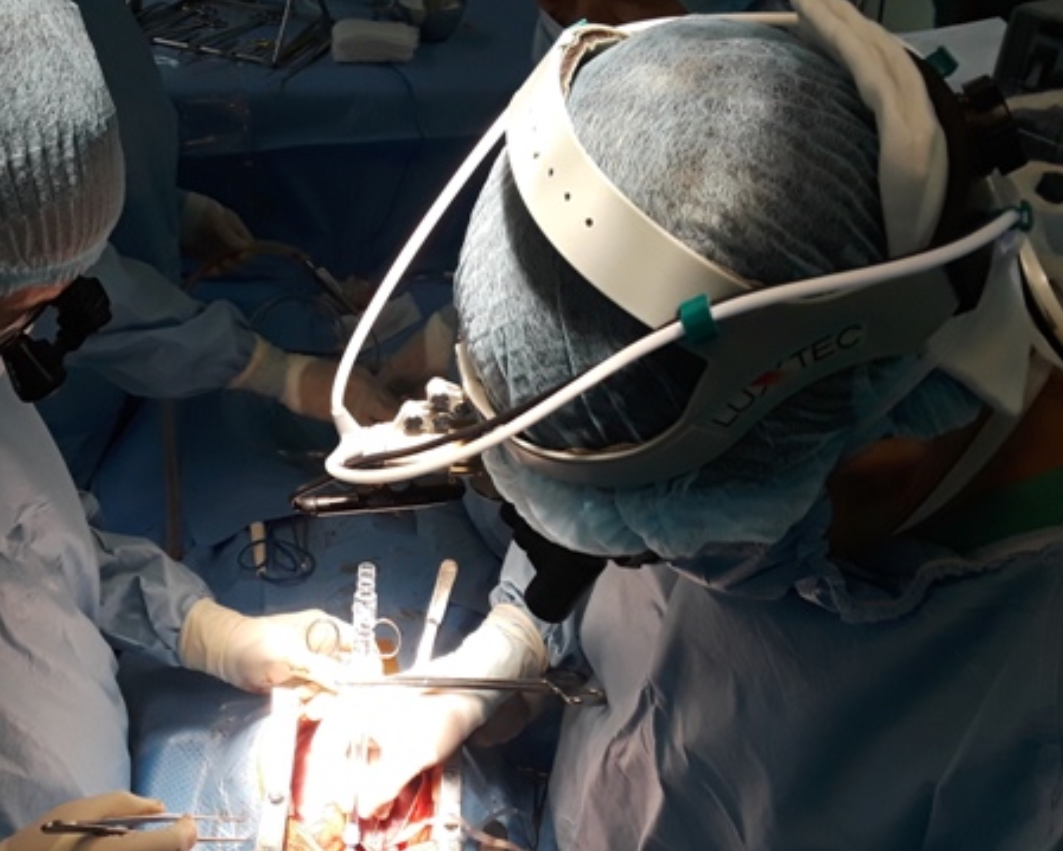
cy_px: 519
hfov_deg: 46.2
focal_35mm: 39
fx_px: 1228
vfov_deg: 38.1
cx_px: 363
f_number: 1.9
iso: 80
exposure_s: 1/120
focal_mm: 2.9
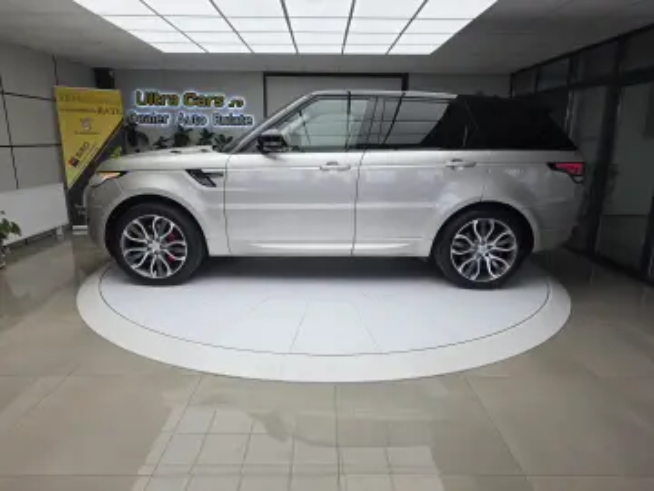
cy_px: 246
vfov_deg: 58.9
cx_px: 327
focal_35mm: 23
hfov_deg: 73.9
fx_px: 435
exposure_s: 1/119
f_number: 1.7
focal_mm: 6.25
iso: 12
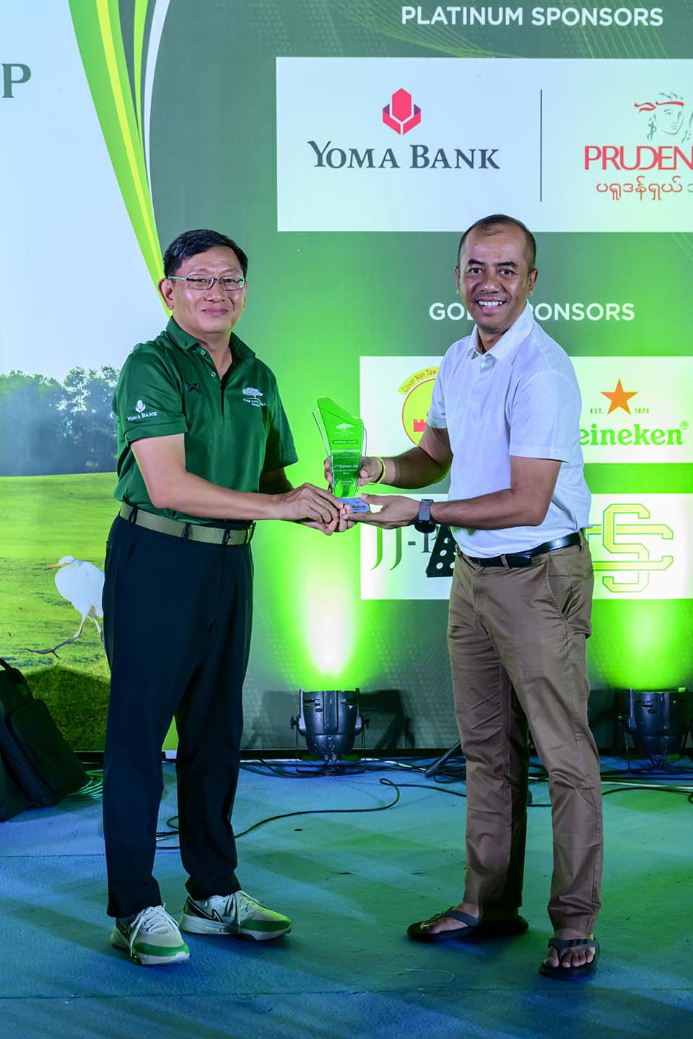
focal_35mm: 45
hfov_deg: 29.9
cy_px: 520
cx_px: 346
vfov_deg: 43.6
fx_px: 1299
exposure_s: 1/250
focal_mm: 45
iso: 4500
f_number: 4.5
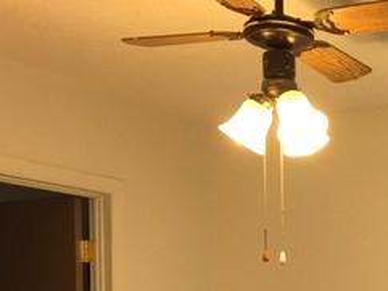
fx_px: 863
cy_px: 360
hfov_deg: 23.2
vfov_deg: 18.1
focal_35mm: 77
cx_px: 462
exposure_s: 1/30
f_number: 2.2
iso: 40
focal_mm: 4.15
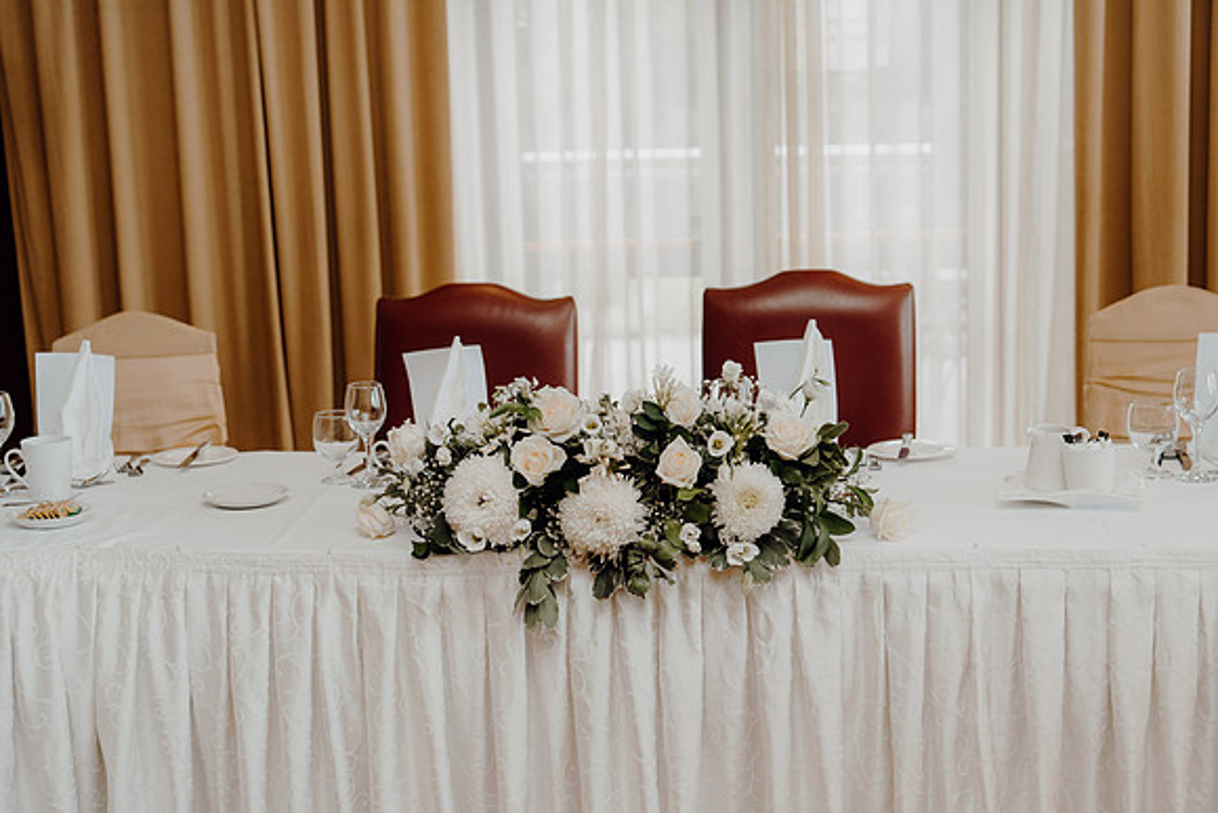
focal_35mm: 50
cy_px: 406
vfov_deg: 27.0
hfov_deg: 39.6
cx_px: 609
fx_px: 1692
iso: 320
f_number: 2.8
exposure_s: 1/200
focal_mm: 50
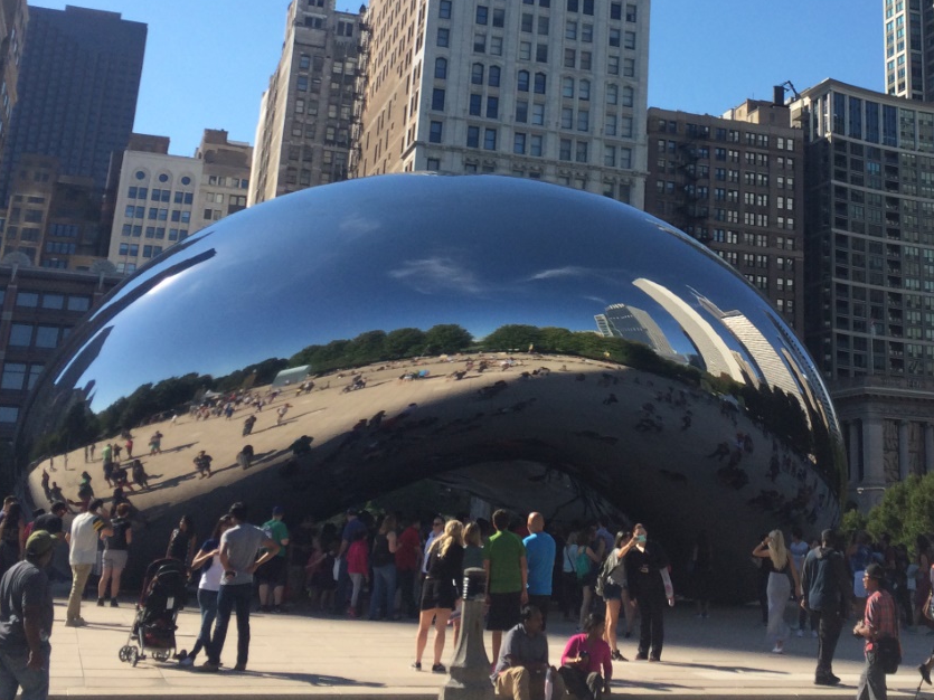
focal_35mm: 50
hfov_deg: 37.8
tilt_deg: +19.0
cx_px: 612
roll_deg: -4.2
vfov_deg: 28.3
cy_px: 108
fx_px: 1349
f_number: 2.2
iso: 32
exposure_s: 1/2053
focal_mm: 4.15
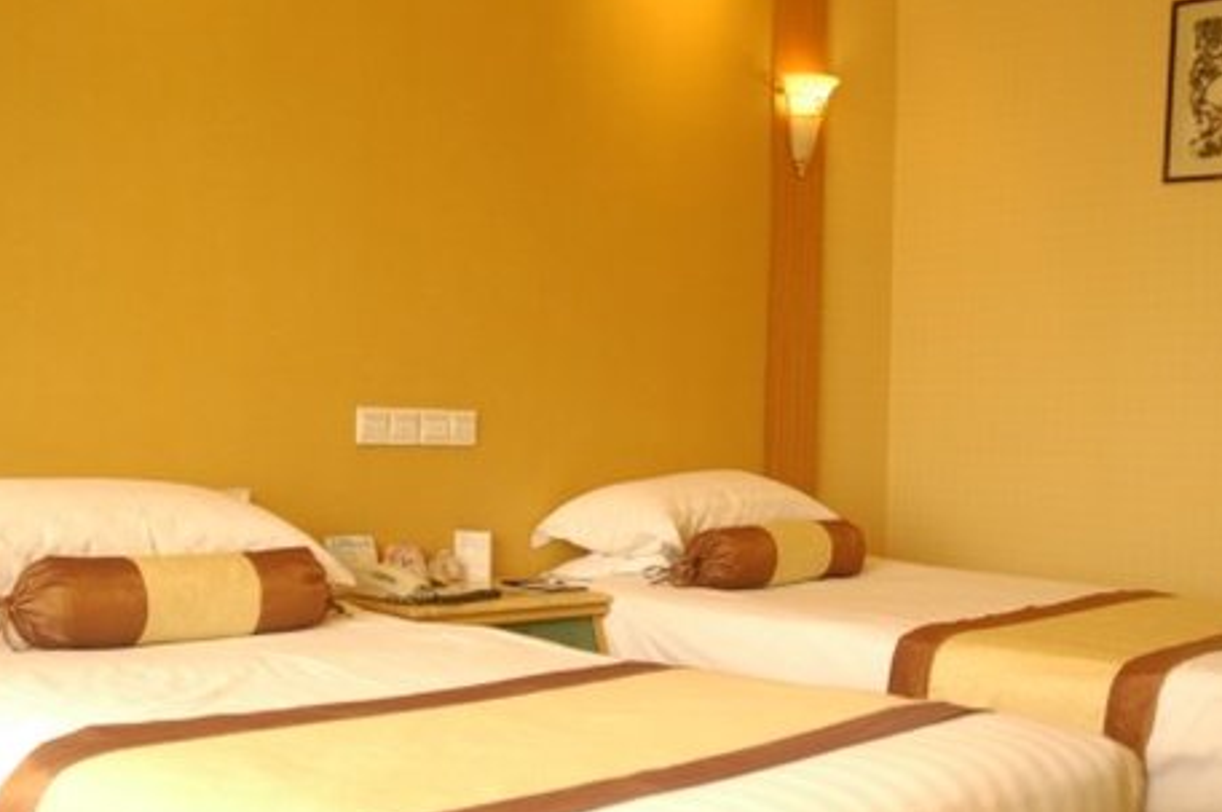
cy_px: 457
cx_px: 638
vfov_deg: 31.1
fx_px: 1458
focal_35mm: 43
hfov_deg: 45.5
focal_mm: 22
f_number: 3.8
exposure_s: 1/10
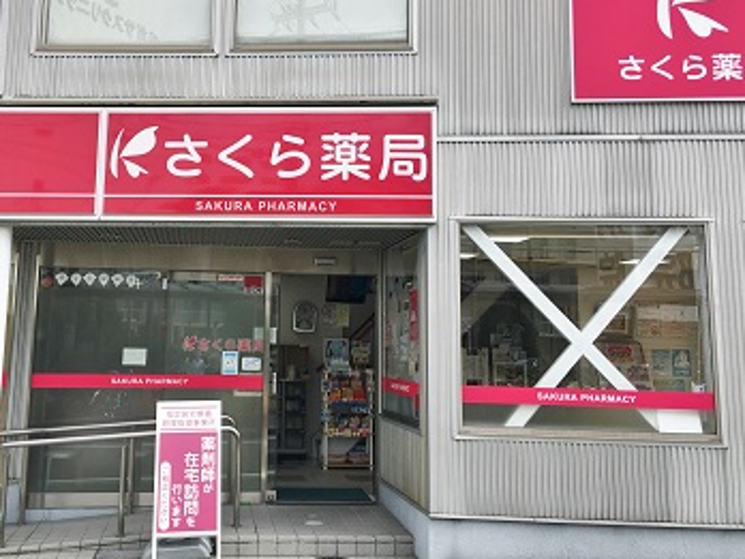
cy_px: 212
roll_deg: -0.3
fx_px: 861
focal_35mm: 40
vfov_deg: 35.8
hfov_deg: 46.6
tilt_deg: +8.8
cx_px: 302
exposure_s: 1/746
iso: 25
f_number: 2.2
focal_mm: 4.15
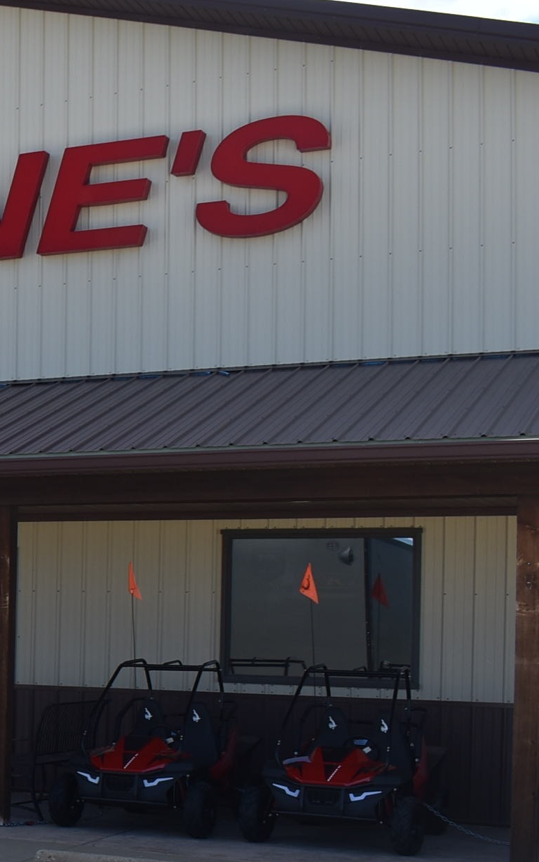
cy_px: 617
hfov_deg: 15.1
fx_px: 1739
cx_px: -461
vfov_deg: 27.6
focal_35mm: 74
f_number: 8
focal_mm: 20
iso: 100
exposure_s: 1/250
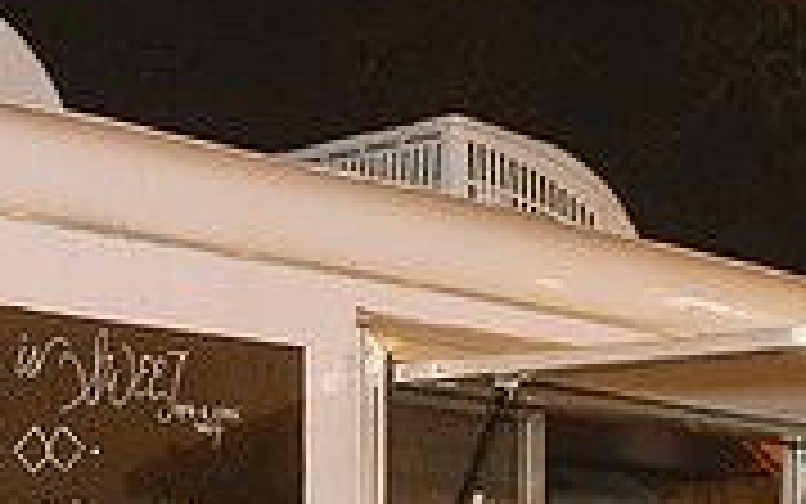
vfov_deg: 11.2
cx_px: 401
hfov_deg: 18.3
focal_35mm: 114
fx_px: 2505
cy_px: 657
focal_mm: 34.5
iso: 2000
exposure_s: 1/200
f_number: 2.8
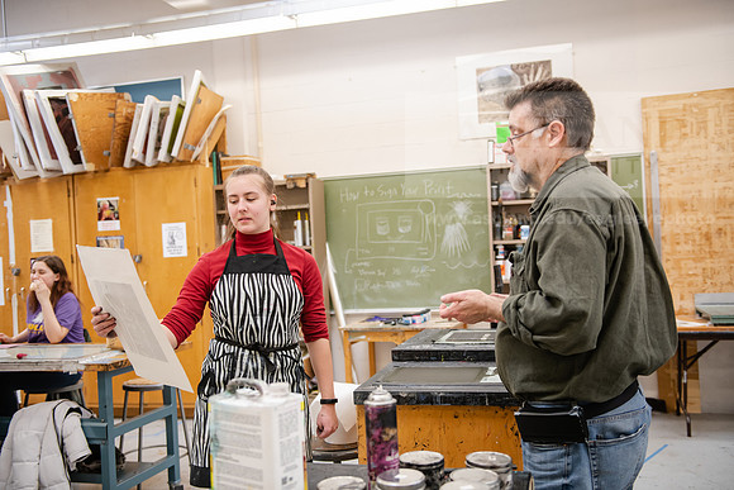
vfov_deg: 36.9
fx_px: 734
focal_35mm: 36
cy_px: 245
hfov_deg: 53.1
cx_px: 367
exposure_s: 1/200
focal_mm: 36
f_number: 3.2
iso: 640
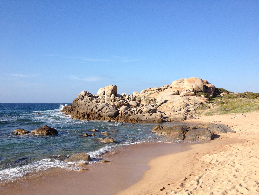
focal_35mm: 35
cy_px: 98
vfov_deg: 40.7
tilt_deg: -1.1
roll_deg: -0.1
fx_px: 262
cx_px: 130
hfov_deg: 52.6
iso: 50
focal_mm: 4.28
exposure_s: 1/1453
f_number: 2.4
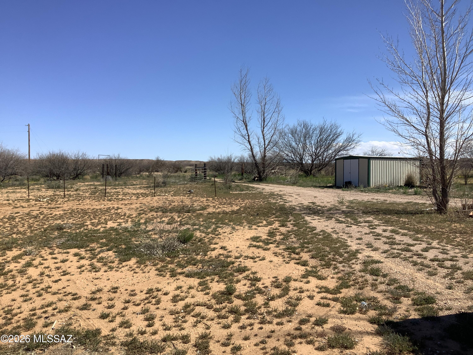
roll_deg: +1.4
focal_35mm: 31
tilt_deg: -2.5
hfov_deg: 58.4
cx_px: 236
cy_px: 178
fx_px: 424
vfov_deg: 45.4
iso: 25
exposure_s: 1/1664
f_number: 2.4
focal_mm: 3.3
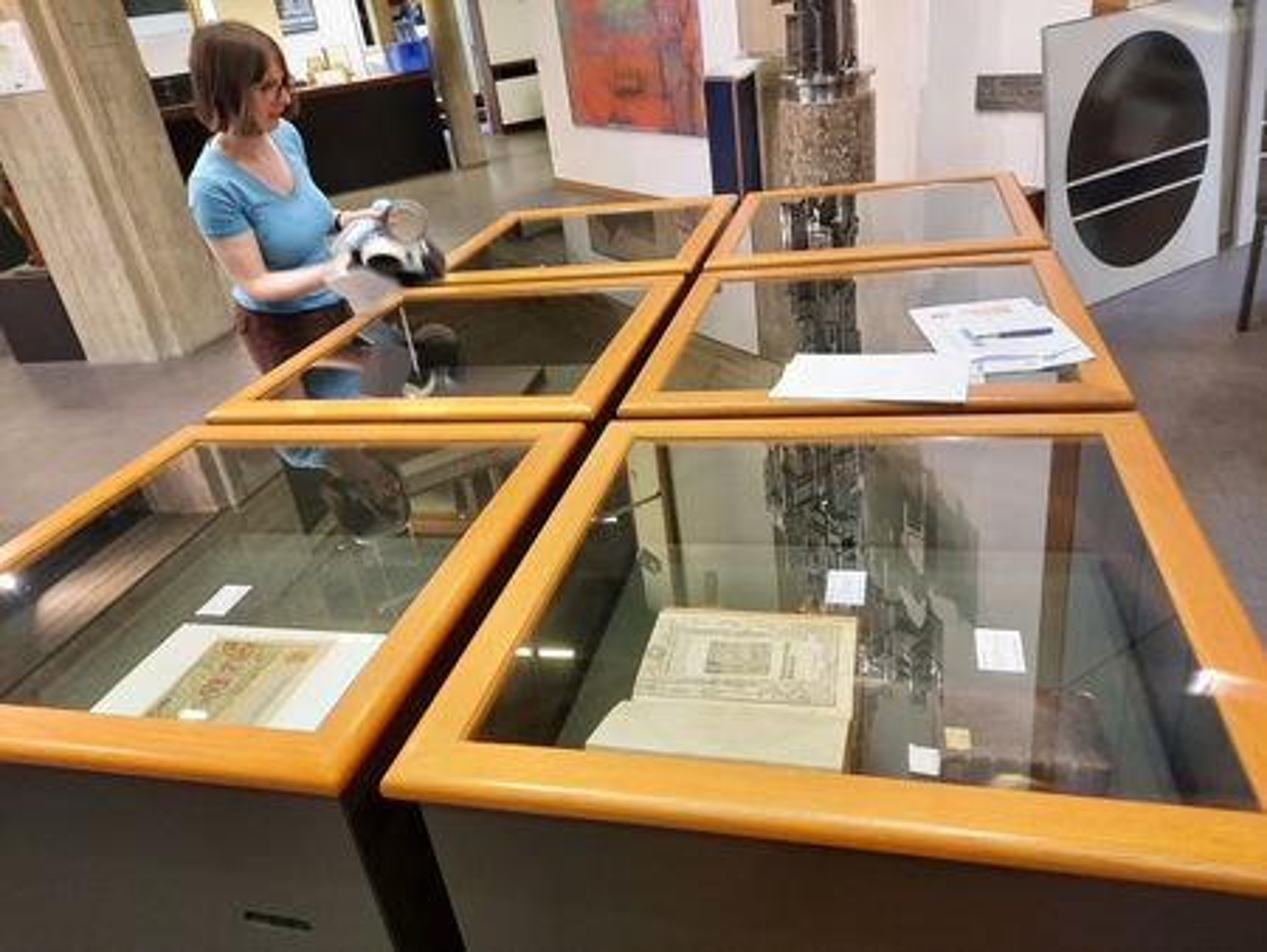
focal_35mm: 25
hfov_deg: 69.4
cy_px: 476
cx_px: 634
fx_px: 916
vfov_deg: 54.9
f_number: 2
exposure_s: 1/25
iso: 500
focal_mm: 4.6
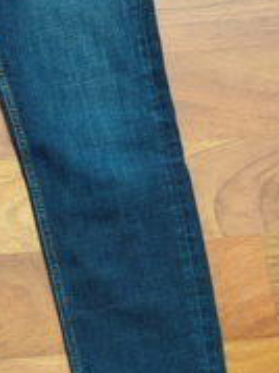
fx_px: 753
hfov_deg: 19.2
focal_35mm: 70
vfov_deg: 27.1
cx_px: -99
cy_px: 56
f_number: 1.8
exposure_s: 1/60
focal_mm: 4.69
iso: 320
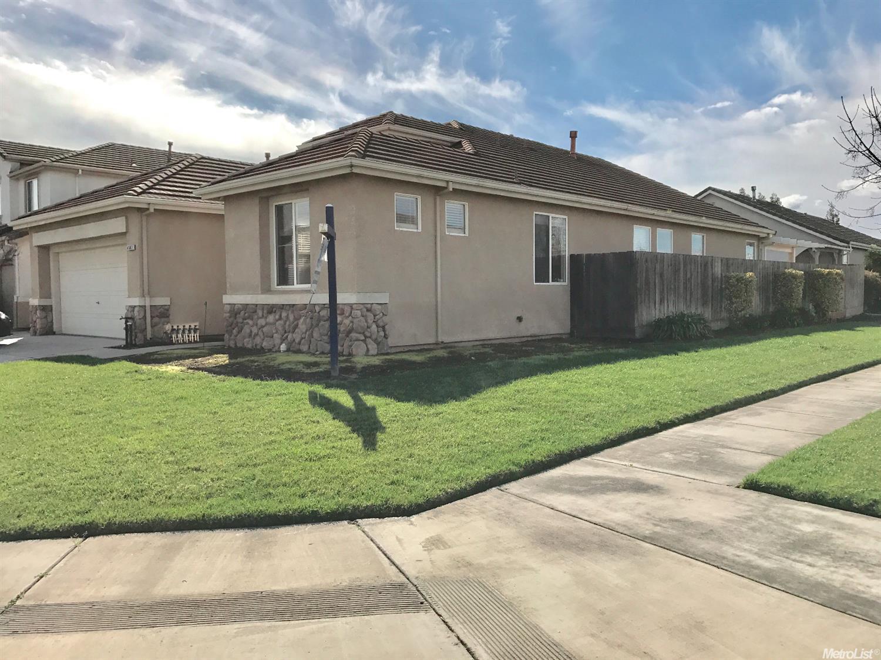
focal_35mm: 28
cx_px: 440
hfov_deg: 63.5
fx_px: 712
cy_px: 330
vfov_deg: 49.7
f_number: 1.8
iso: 20
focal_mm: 3.99
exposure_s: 1/4808
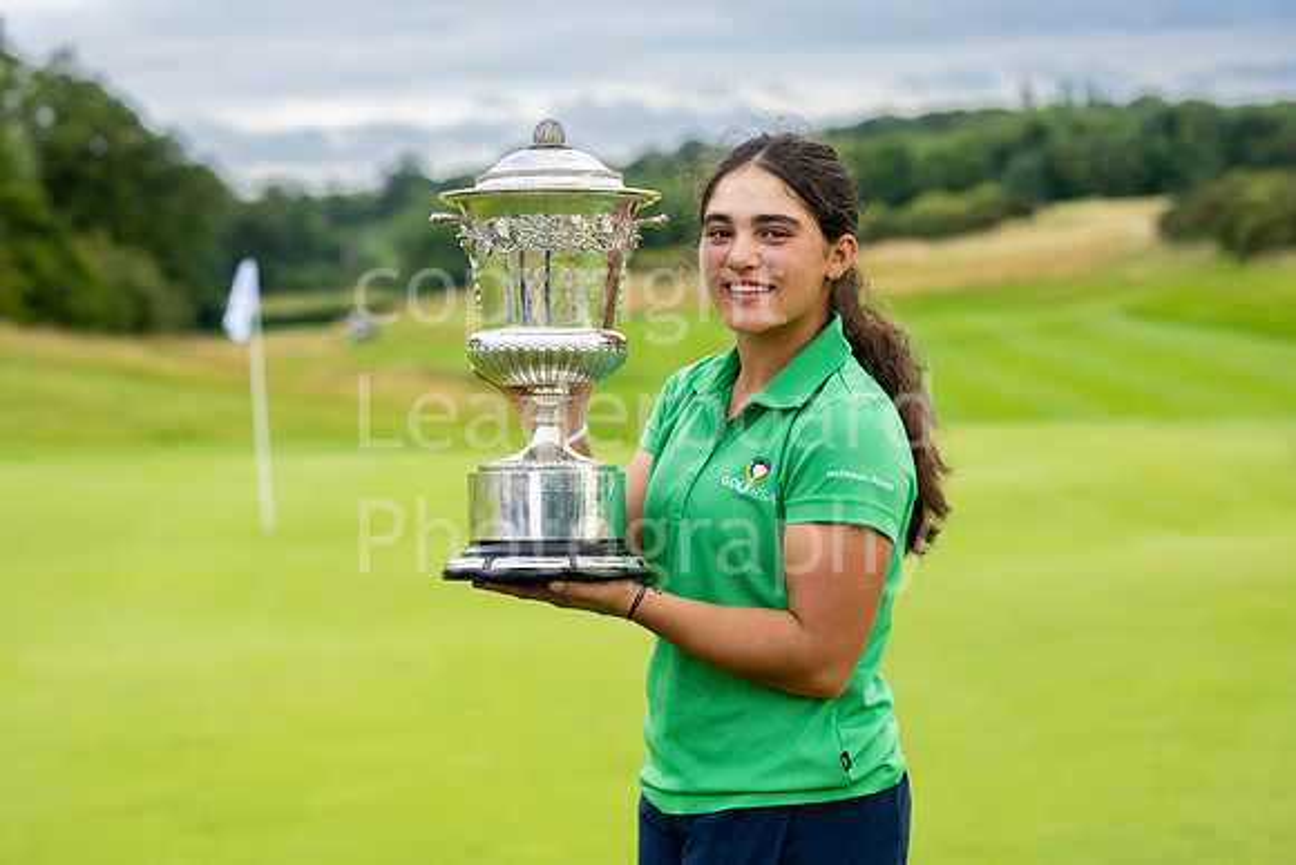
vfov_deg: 16.1
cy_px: 432
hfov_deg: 23.9
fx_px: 3061
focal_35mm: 85
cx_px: 648
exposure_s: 1/320
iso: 400
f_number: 4
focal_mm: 85
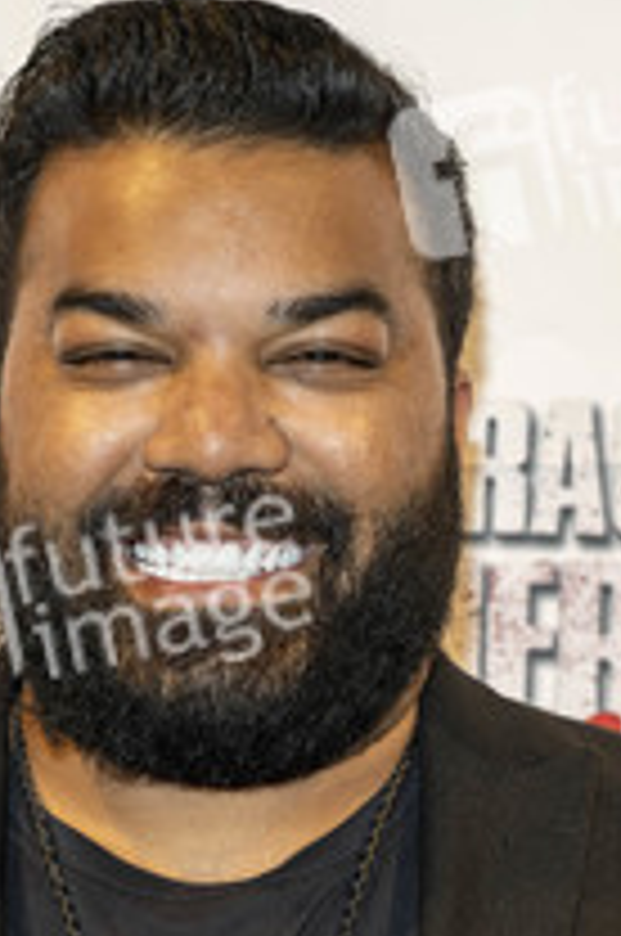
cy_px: 828
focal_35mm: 175
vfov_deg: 11.7
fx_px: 4543
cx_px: 212
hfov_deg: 7.8
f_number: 5.6
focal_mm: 91
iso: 800
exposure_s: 1/200
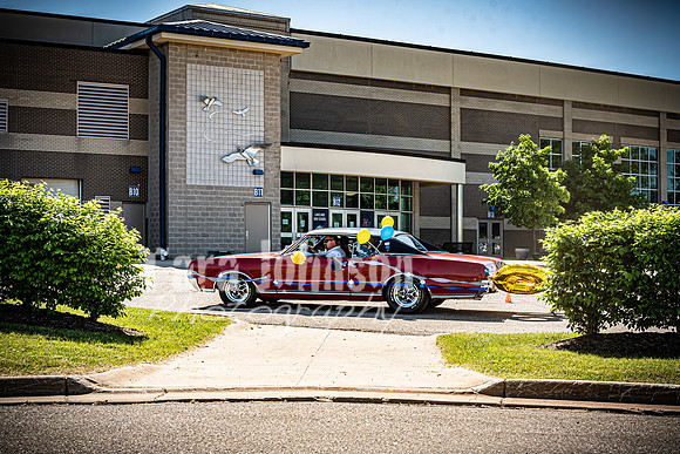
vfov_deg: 22.9
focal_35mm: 59
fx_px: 1120
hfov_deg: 33.8
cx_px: 348
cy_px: 269
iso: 100
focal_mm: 50
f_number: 8
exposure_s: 1/400
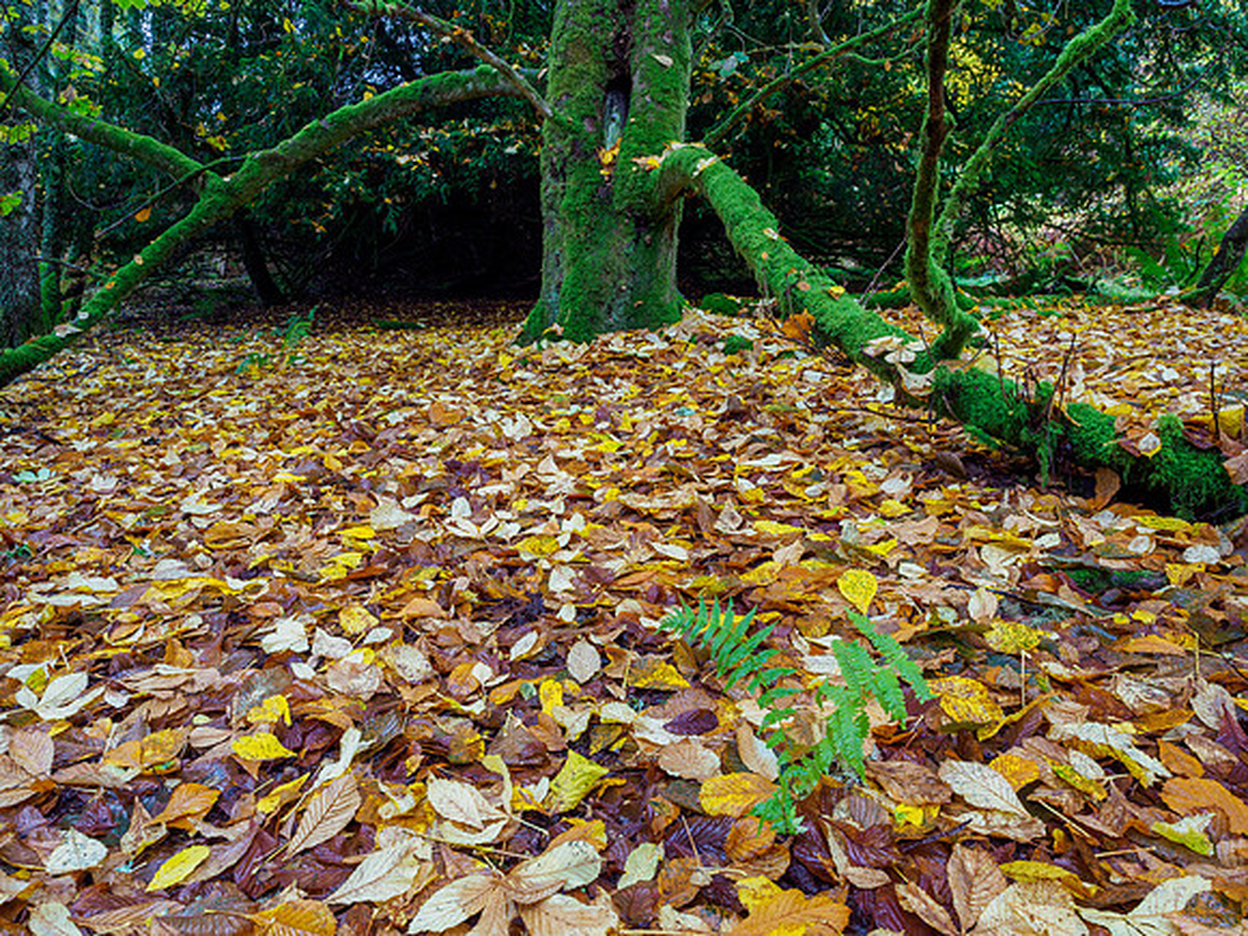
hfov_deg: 71.6
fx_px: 865
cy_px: 468
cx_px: 624
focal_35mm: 24
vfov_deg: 56.8
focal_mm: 12
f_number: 7.1
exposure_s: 1
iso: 200
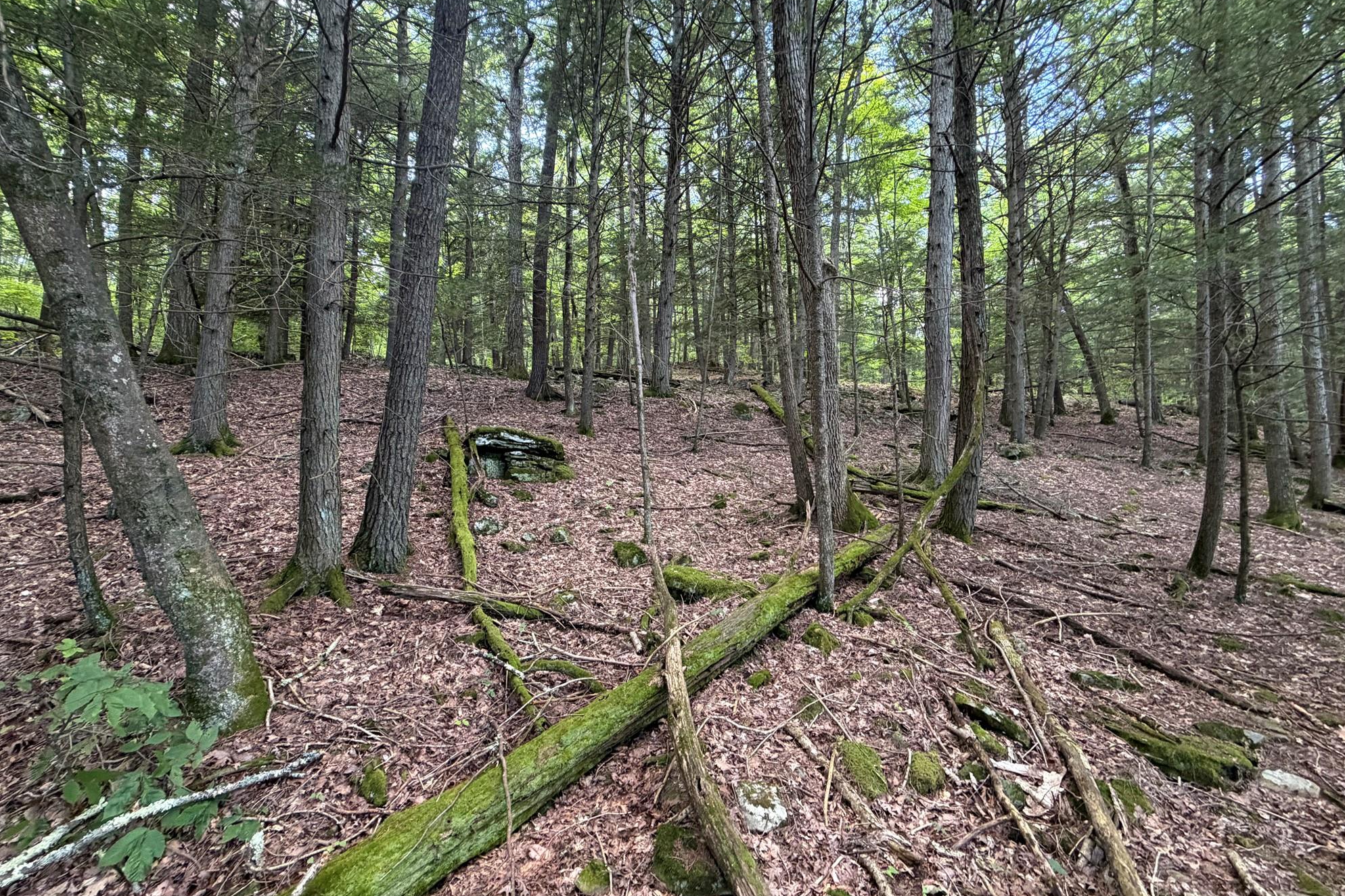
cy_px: 423
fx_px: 560
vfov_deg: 77.2
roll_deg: +0.2
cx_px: 671
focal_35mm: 15
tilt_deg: +5.3
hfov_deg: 100.4
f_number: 2.2
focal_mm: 2.22
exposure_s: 1/60
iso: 320
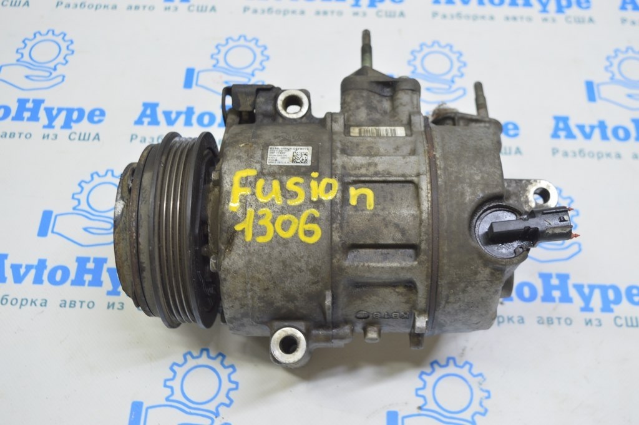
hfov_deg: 46.4
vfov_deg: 31.8
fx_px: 745
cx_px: 320
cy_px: 212
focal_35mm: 42
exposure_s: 1/20
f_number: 5.6
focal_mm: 28
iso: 400
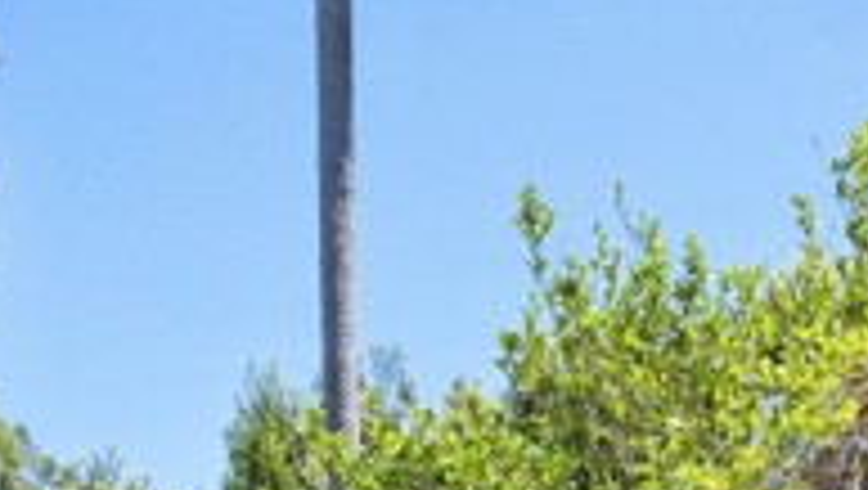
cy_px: 913
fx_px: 1497
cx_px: 841
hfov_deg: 30.4
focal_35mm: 65
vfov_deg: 15.6
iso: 200
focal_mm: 9
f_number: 14
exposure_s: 1/60
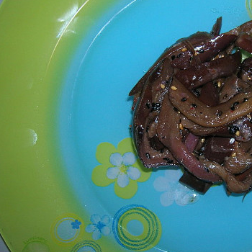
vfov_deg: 31.1
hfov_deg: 30.4
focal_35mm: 55
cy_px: 112
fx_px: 453
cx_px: 200
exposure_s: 1/60.1
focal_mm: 5.7
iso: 50
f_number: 2.9
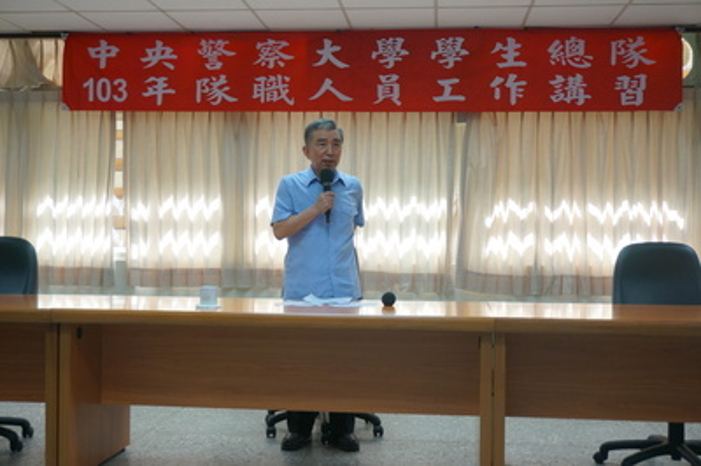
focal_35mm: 46
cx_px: 350
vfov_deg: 28.9
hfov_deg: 42.4
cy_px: 233
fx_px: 905
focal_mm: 31
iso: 640
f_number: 5
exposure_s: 1/160
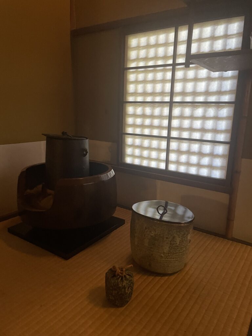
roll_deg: -2.0
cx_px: 126
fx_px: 252
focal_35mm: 26
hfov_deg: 53.1
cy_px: 168
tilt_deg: -13.9
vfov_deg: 67.3
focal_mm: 4.2
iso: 500
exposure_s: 1/25
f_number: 1.6
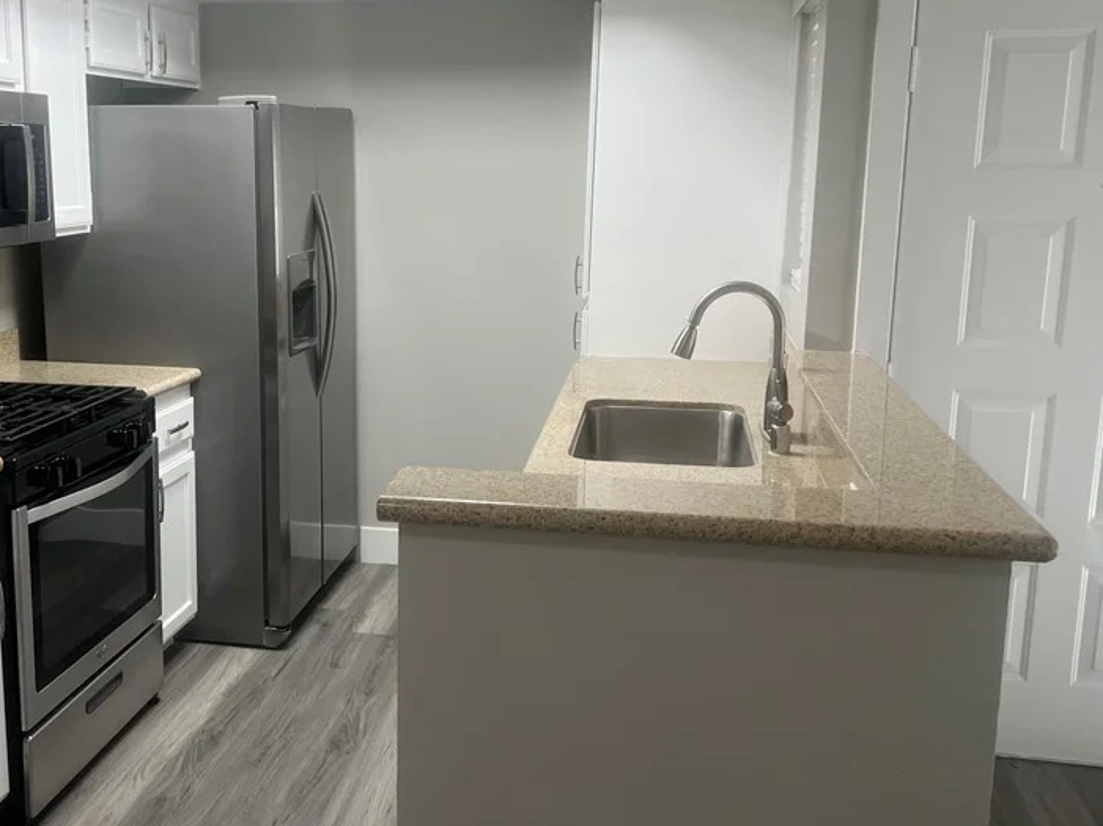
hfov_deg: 48.4
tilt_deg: -11.5
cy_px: 379
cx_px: 400
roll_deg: -0.4
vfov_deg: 37.7
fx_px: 1210
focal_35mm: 38
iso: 100
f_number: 1.5
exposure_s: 1/120
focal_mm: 5.7
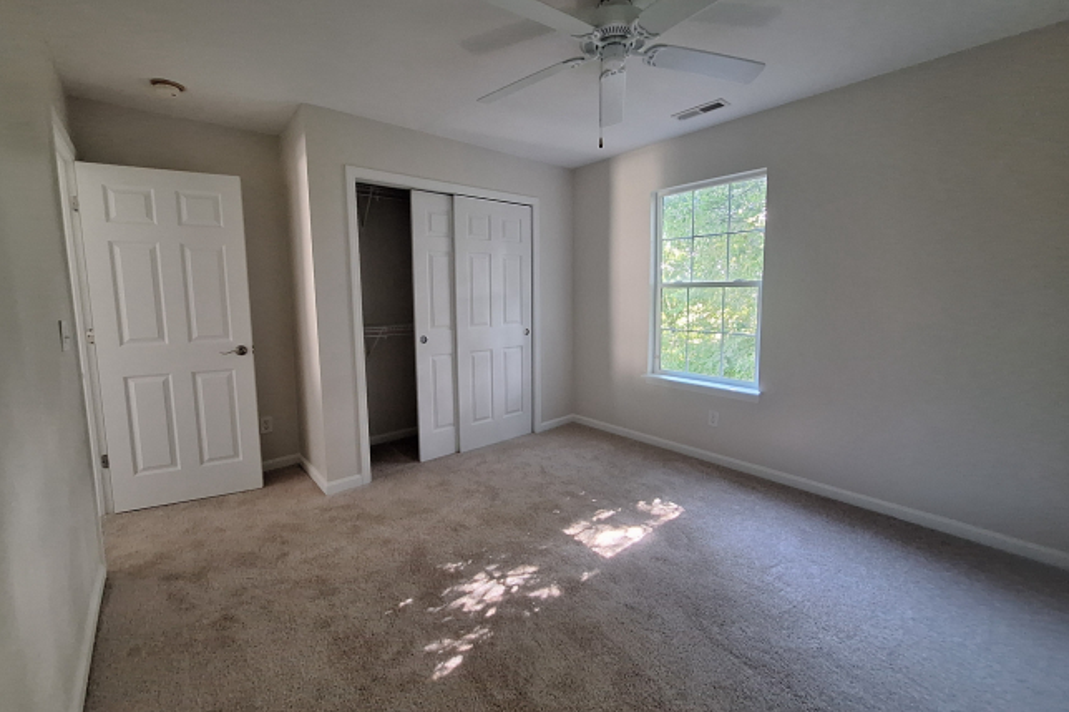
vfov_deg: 81.1
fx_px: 416
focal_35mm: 14
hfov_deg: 104.3
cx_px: 539
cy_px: 339
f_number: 2.2
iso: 250
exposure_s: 1/24
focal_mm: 1.74
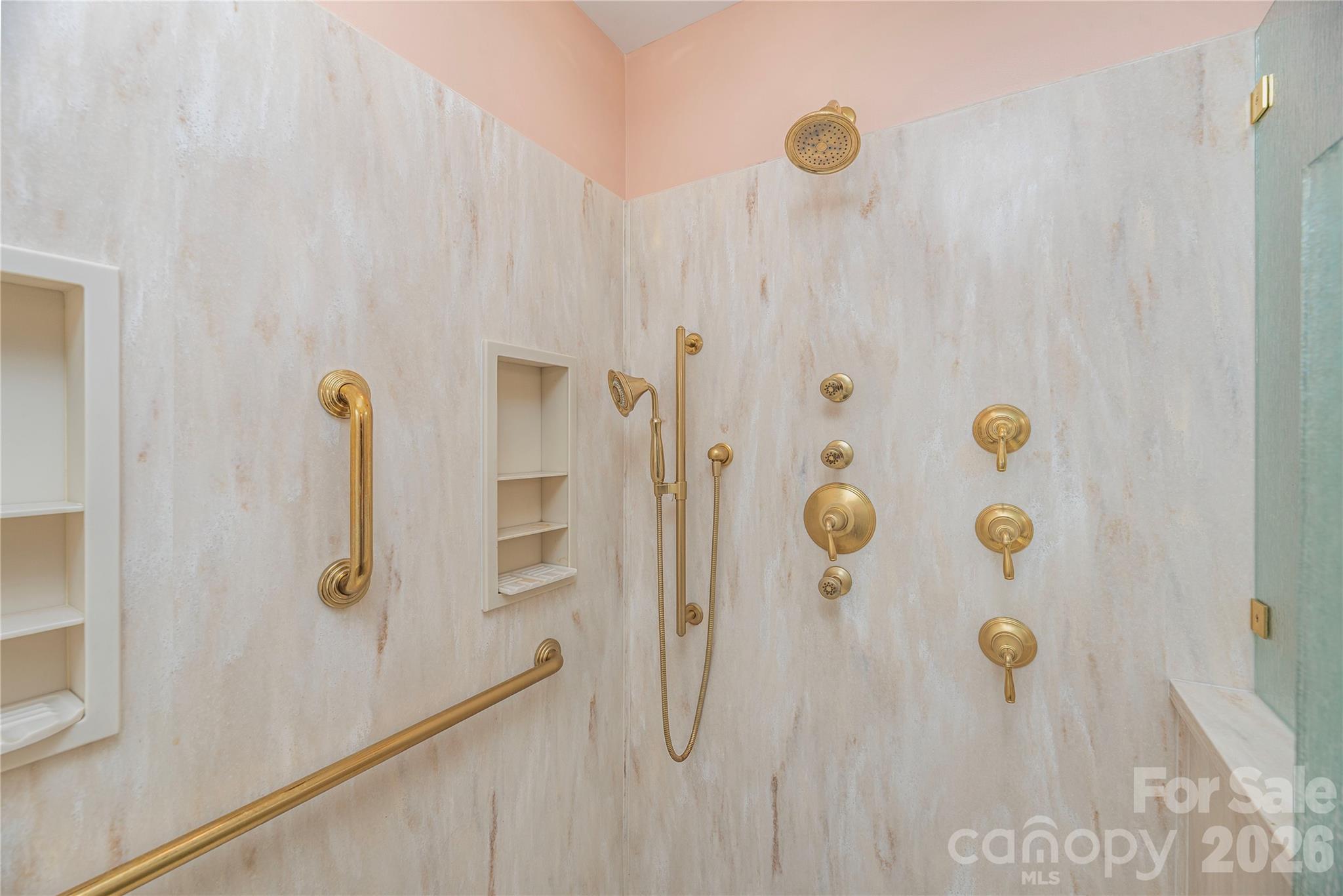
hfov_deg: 104.2
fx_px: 522
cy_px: 448
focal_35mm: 14
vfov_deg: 81.3
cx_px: 672
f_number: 8
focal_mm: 14
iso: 320
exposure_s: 1/200
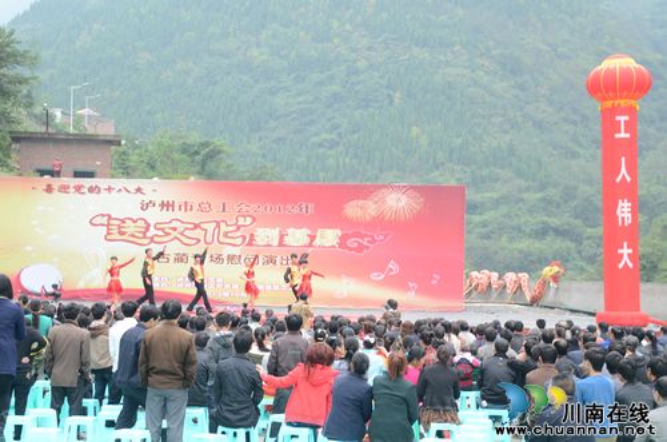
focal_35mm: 82
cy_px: 221
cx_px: 334
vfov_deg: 16.5
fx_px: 1525
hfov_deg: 24.7
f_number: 4.5
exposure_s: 1/100
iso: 200
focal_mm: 55
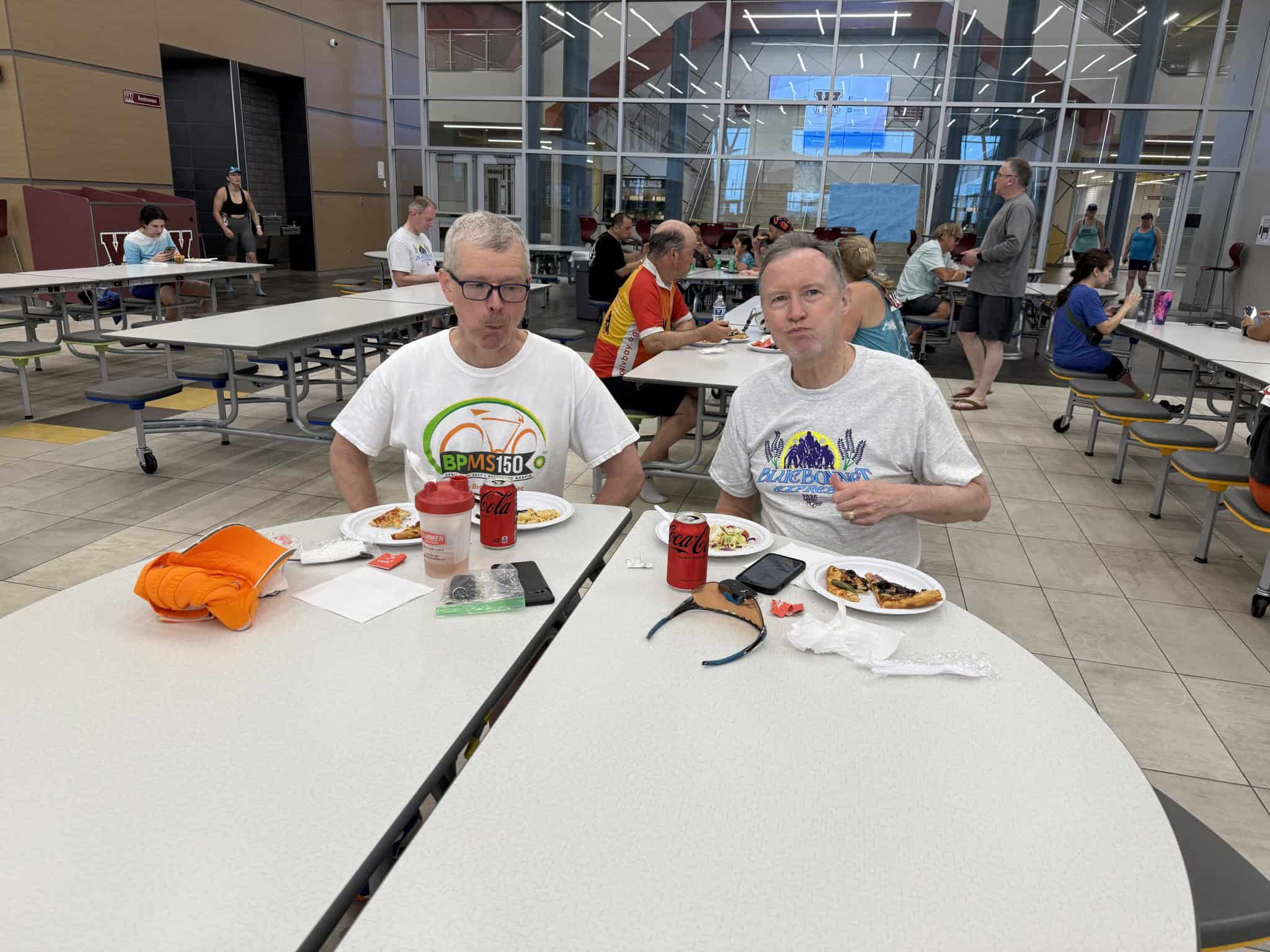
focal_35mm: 24
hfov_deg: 71.6
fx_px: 881
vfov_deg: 56.8
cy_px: 476
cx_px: 635
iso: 80
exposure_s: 1/75
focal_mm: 6.8
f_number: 1.8
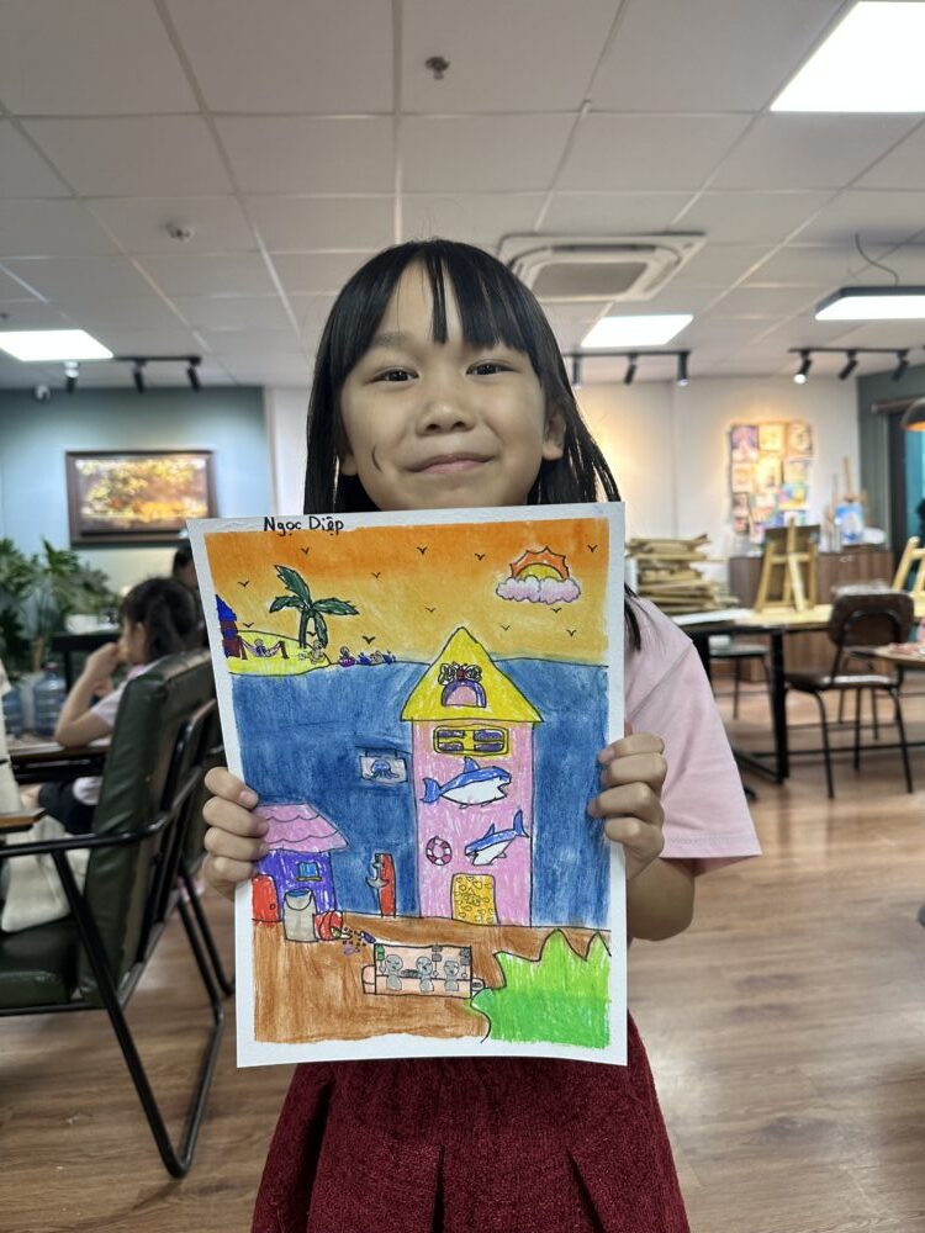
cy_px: 616
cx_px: 462
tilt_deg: -2.9
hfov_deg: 56.8
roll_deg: +1.2
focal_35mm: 24
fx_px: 855
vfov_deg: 71.6
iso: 160
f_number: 1.78
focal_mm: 6.86
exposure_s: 1/100
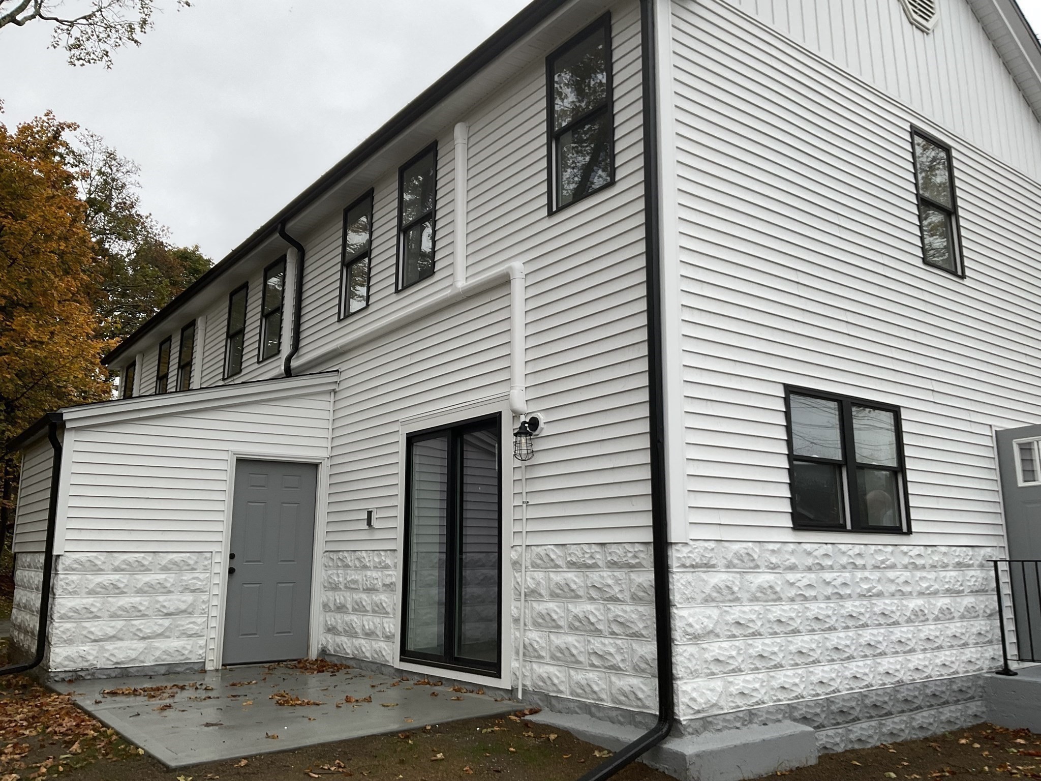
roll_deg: -0.8
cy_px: 390
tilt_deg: +8.9
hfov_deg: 61.7
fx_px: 872
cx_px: 520
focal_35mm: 29
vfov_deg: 48.2
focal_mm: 3
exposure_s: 1/222
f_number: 1.8
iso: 16
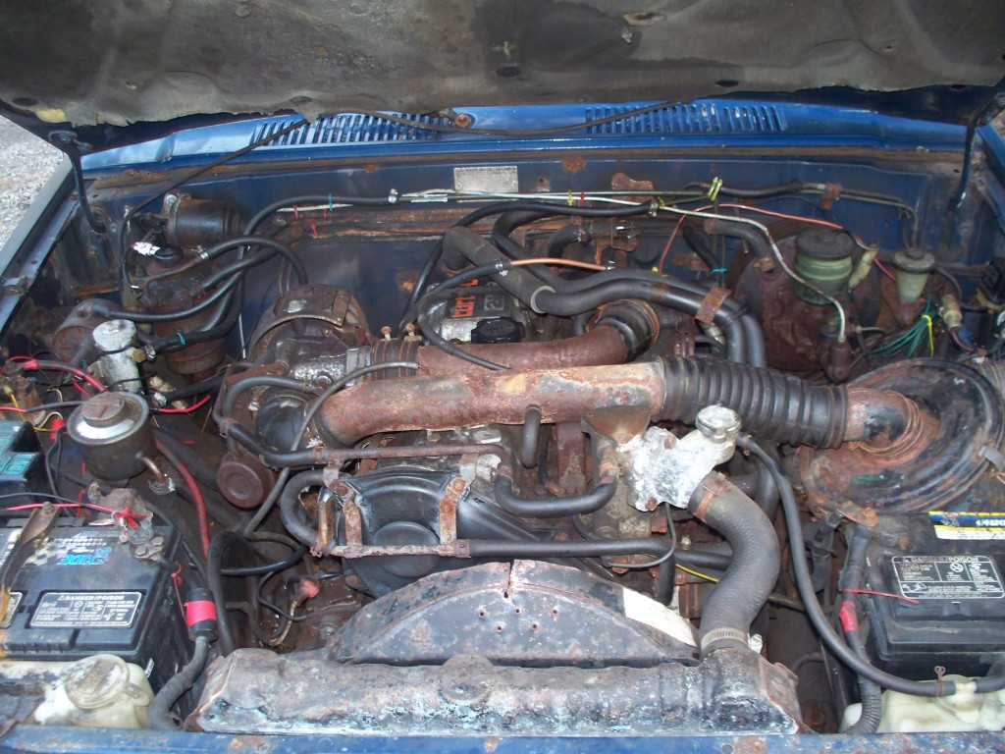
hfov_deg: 51.4
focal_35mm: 36
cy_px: 377
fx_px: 1045
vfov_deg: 39.7
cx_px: 502
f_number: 2.8
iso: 200
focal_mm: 7.5
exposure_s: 1/30
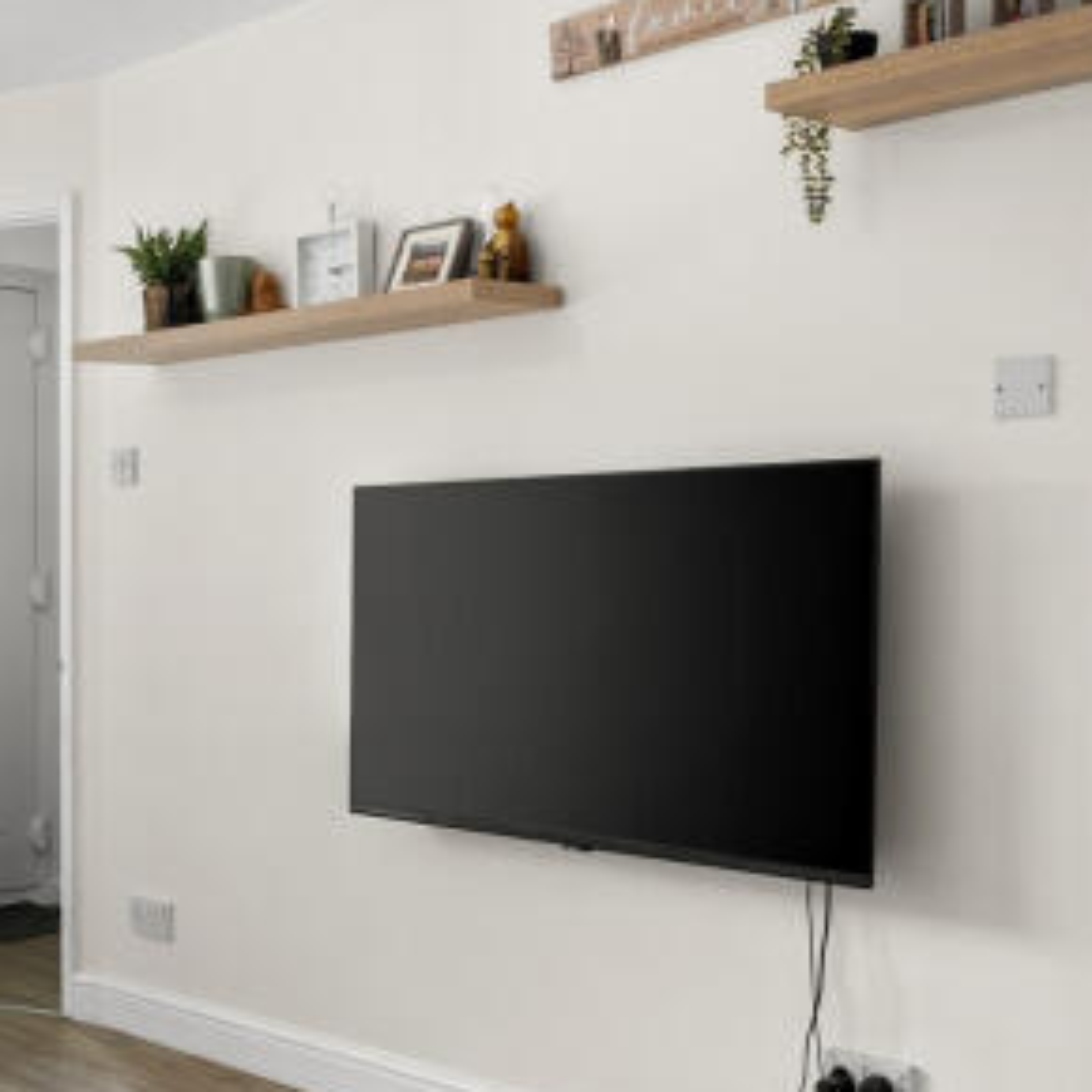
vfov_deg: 36.4
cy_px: 857
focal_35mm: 45
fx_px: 1606
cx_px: 177
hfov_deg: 36.0
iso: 160
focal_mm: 10
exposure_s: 1/1.67
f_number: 8
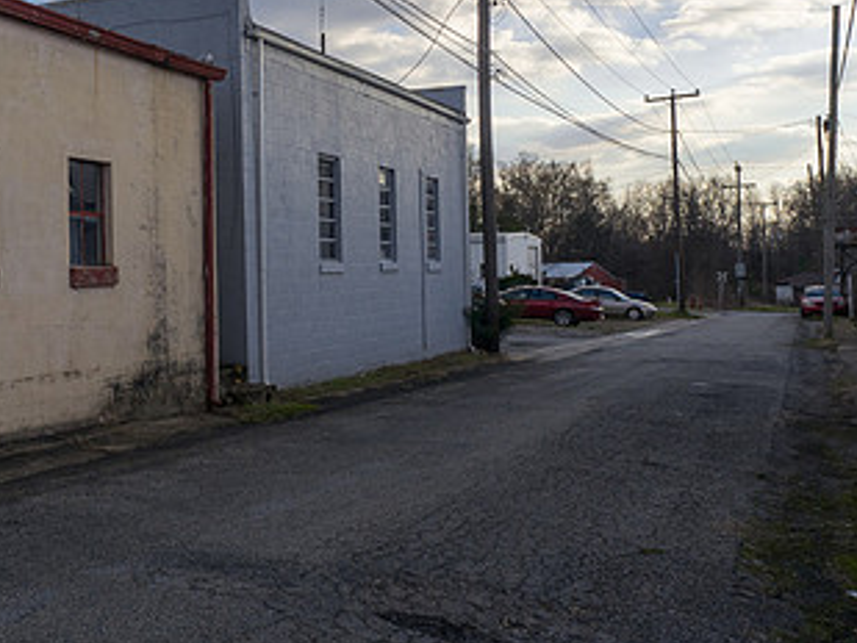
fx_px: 1115
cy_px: 209
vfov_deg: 31.9
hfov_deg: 38.9
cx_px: 72
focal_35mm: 45
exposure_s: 1/320
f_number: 8
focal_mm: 12
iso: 200
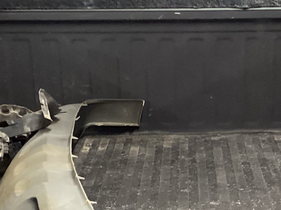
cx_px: 179
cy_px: 247
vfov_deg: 14.8
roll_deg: -0.6
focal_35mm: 97
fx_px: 787
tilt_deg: -24.0
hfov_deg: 20.2
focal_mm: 3.3
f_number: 2.4
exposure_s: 1/30
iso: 400
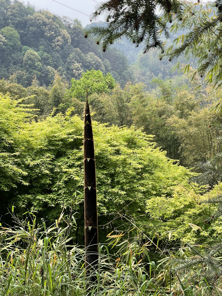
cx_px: 111
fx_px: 547
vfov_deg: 30.3
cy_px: 148
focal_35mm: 64
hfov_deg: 22.9
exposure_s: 1/328
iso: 20
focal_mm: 7.5
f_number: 2.2
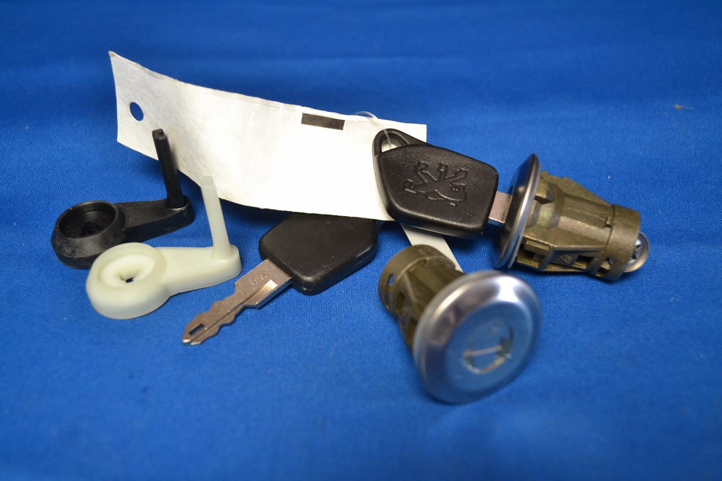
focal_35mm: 39
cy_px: 240
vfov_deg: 34.2
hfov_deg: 49.6
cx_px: 361
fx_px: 782
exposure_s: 1/40
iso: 800
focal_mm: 26
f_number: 4.2
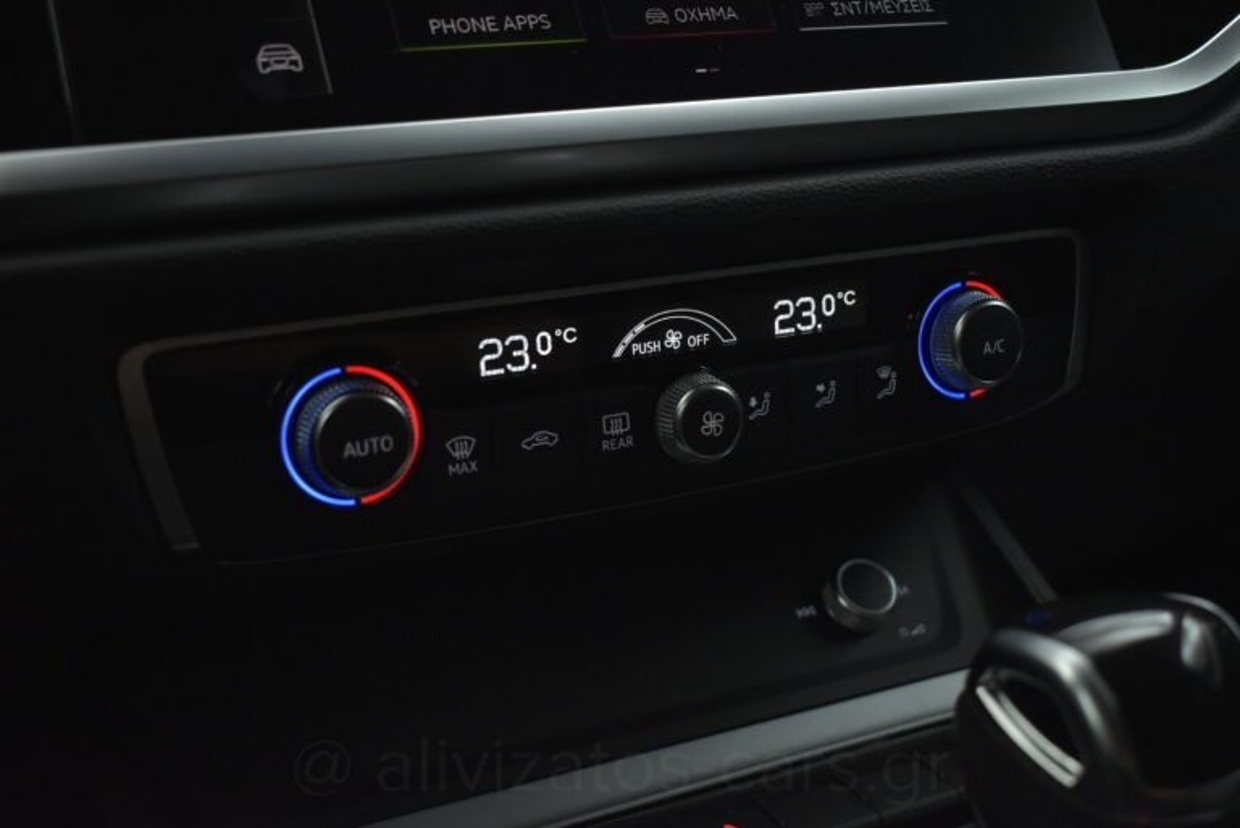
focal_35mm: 45
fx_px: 1551
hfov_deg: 43.6
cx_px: 620
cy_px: 414
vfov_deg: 29.9
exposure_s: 1/100
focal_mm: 30
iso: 1600
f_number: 4.2
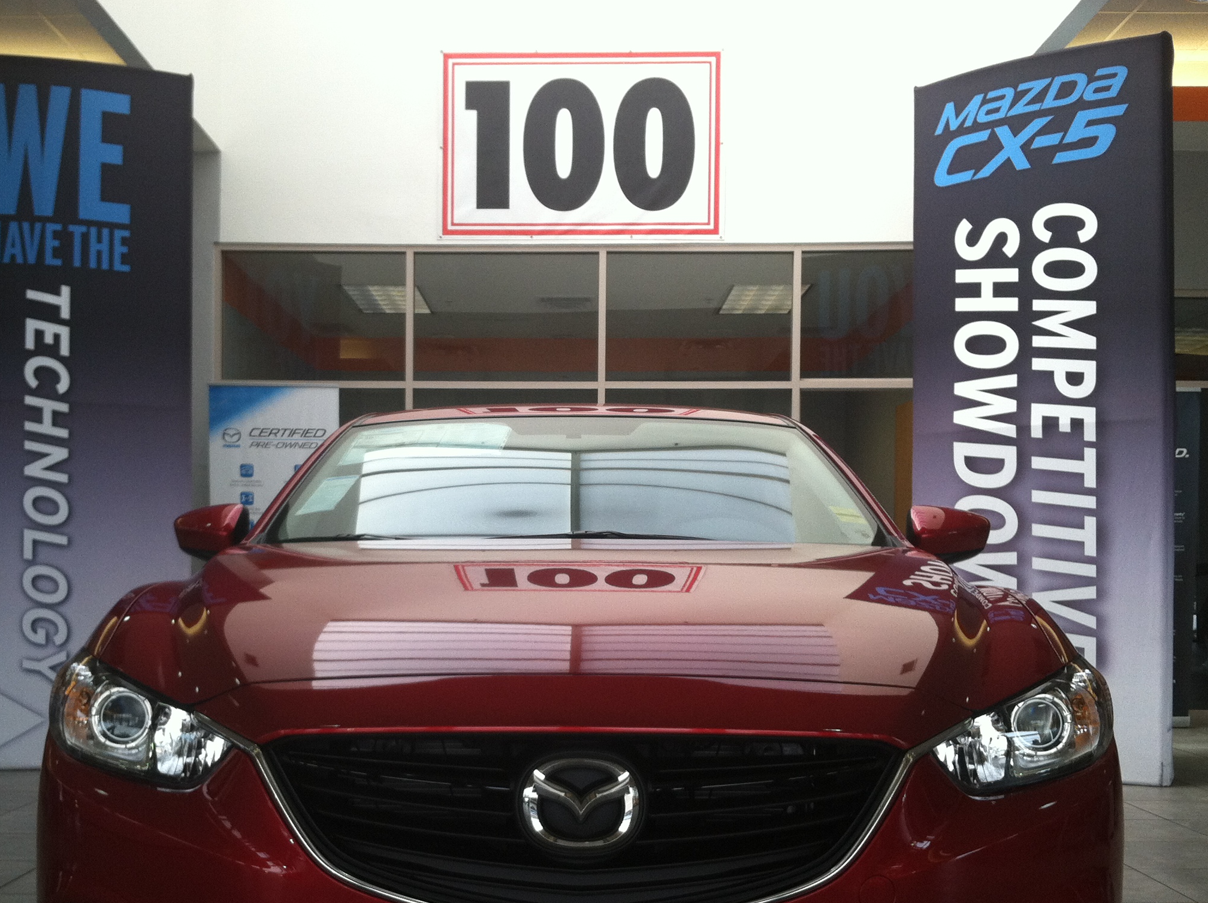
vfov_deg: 32.0
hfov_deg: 42.1
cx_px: 534
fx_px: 1568
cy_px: 544
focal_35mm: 45
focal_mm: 3.85
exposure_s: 1/120
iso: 100
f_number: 2.8
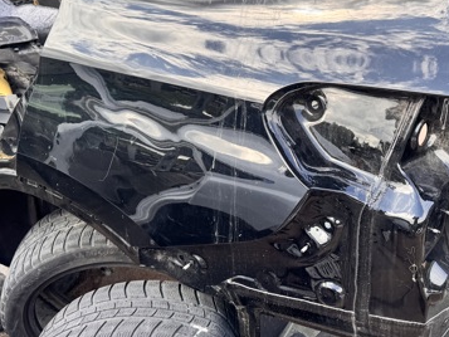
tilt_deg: -22.9
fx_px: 558
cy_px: 126
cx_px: 282
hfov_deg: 43.5
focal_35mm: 43
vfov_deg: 33.4
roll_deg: -2.3
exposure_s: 1/639
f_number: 1.78
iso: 80
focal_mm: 6.76
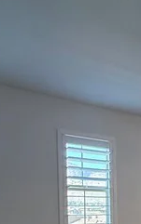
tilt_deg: -2.5
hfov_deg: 19.2
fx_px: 387
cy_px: 230
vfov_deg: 30.0
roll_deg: +0.4
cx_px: 180
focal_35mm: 63
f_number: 2.2
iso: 125
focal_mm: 2.22
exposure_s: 1/120
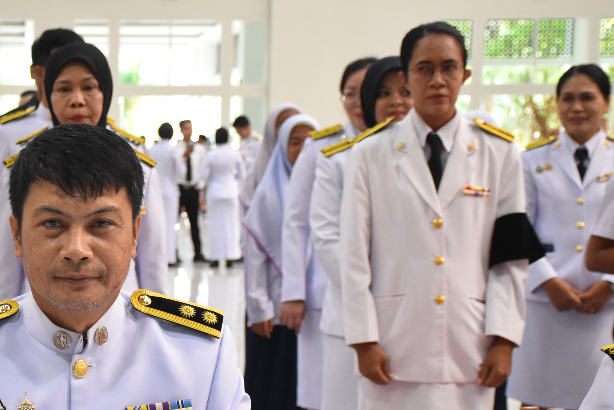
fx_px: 1791
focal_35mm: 105
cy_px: 347
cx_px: 102
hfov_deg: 19.2
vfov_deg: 13.0
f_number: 4.2
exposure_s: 1/125
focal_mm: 35
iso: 1100
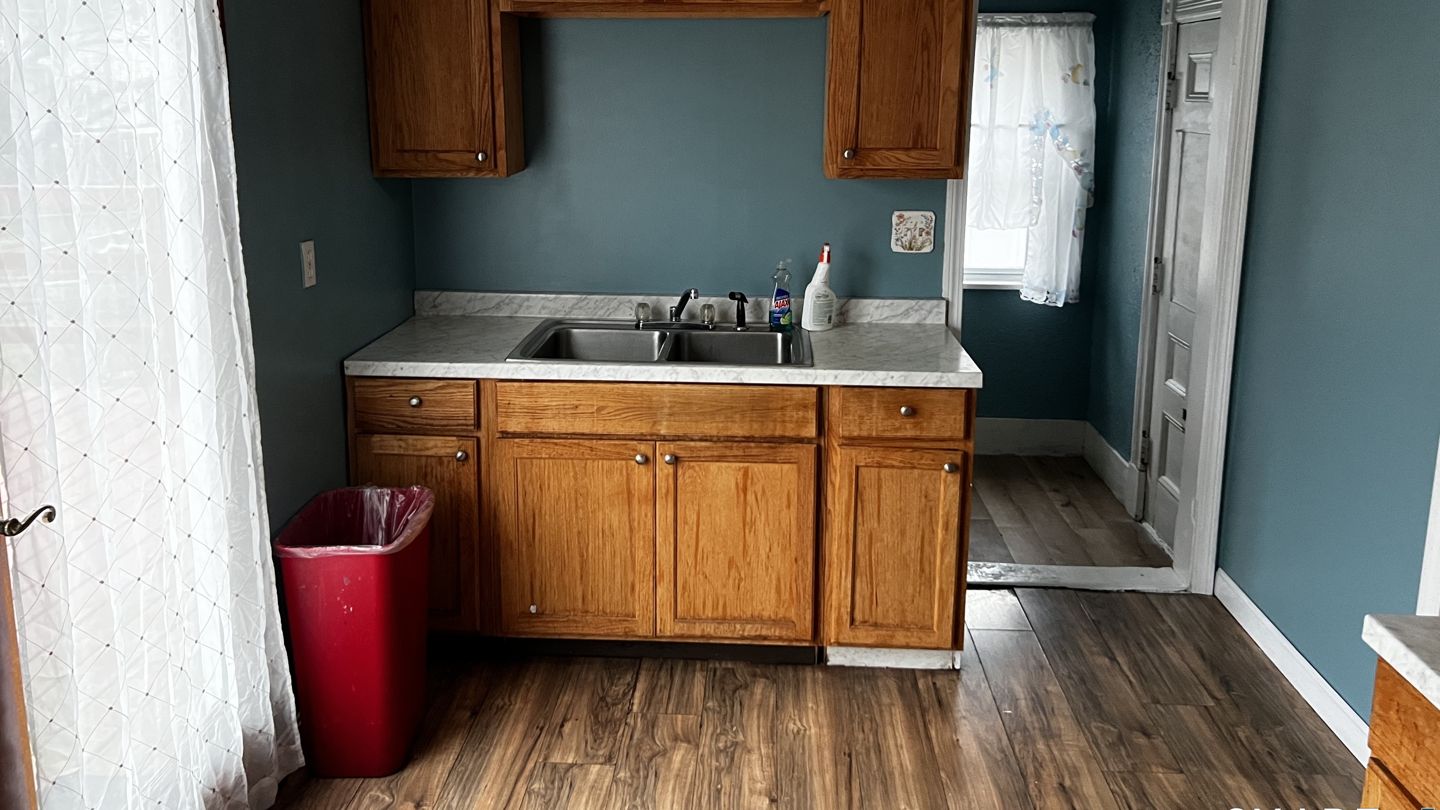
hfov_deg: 66.1
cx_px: 708
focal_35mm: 29
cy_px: 294
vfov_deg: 39.9
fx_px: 1107
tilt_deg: -10.9
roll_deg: +0.5
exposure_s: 1/60
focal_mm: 5.7
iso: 400
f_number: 1.5
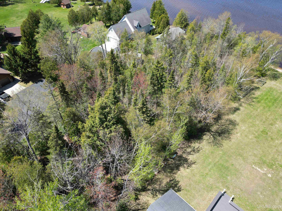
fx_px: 196
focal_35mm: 24
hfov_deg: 71.6
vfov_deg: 56.8
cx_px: 141
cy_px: 106
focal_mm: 6.72
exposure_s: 1/1000
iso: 100
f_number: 1.7
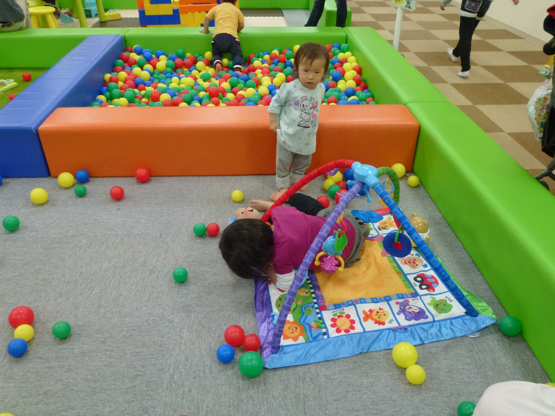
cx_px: 278
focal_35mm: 26
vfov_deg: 53.1
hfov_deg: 67.3
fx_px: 417
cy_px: 208
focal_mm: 4.7
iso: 320
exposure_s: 1/60
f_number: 3.4
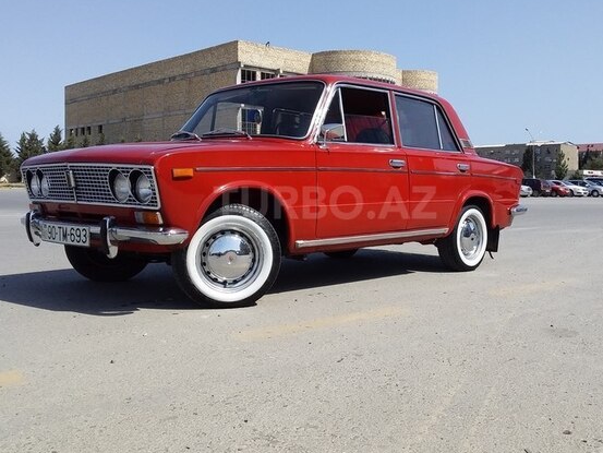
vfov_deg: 38.6
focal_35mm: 37
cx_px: 325
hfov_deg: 50.1
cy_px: 202
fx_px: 645
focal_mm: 3.3
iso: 40
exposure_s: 1/1805
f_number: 2.2
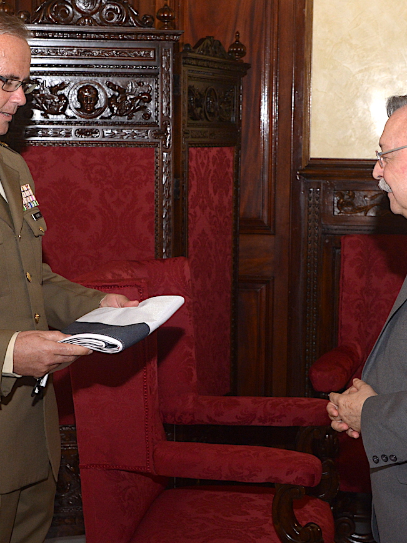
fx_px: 1239
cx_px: 228
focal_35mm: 79
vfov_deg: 24.7
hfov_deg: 18.6
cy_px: 256
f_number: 8
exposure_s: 1/60
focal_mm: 44
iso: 1600
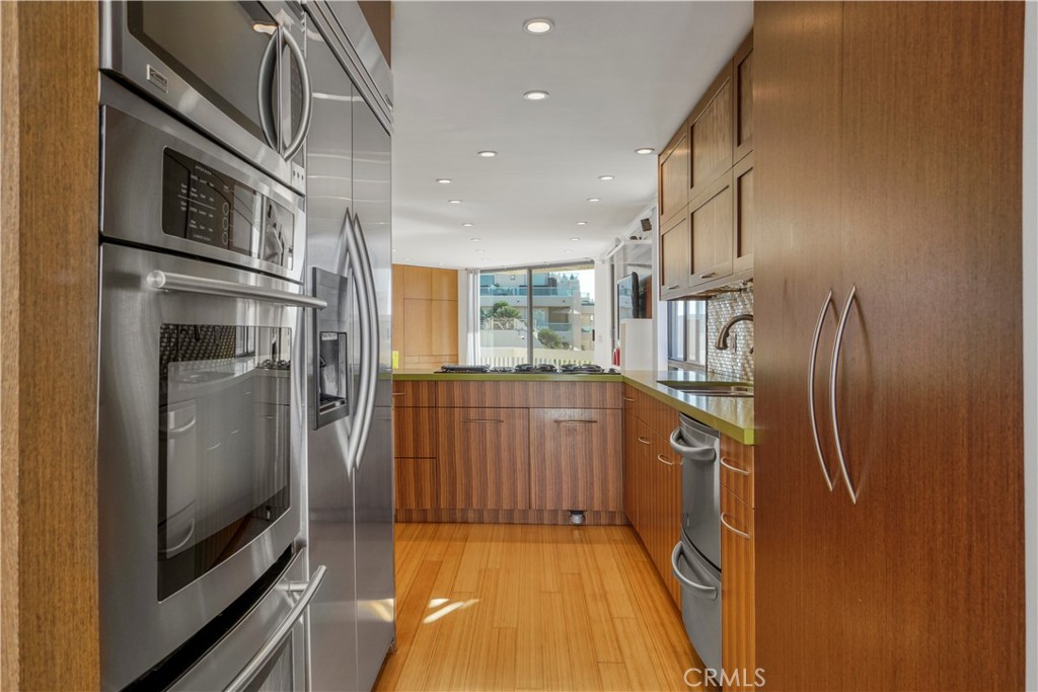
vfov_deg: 50.4
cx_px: 519
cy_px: 346
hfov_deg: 70.4
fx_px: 735
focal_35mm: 26
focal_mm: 17
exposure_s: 1/40
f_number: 7.1
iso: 400
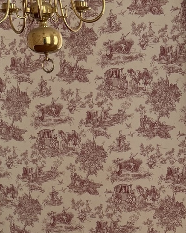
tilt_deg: -12.7
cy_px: 269
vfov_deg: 18.5
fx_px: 681
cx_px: 213
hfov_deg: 15.1
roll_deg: +2.3
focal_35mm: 99
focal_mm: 6.76
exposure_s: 1/121
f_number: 1.78
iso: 100
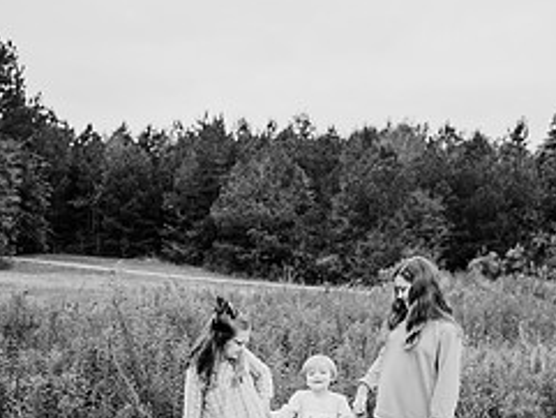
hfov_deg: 43.8
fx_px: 691
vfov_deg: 33.5
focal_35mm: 43
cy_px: 247
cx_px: 307
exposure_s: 1/800
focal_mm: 24
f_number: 2.2
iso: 125
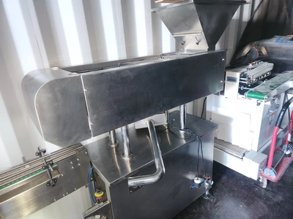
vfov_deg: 58.9
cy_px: 110
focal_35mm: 23
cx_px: 146
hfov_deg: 73.9
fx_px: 195
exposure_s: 1/8
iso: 400
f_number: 1.8
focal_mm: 5.4
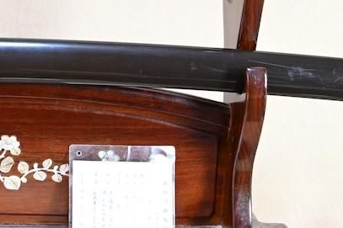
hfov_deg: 17.9
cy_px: -76
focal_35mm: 111
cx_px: -10
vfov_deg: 12.0
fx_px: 1056
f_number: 3.5
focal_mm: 21.5
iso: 100
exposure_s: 1/1.6
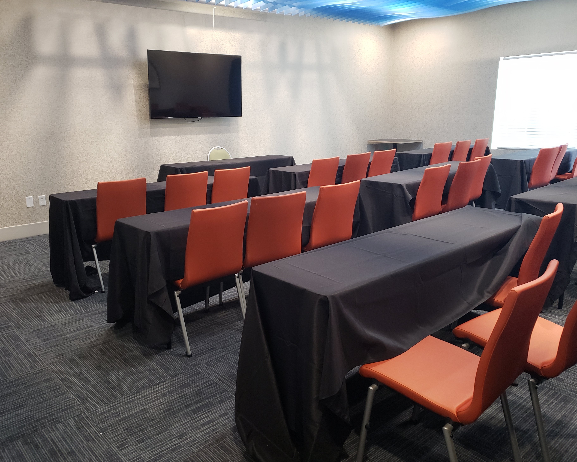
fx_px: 478
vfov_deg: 51.5
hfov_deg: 62.1
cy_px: 233
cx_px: 268
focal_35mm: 28
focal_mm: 4.3
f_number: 1.5
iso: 250
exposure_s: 1/24
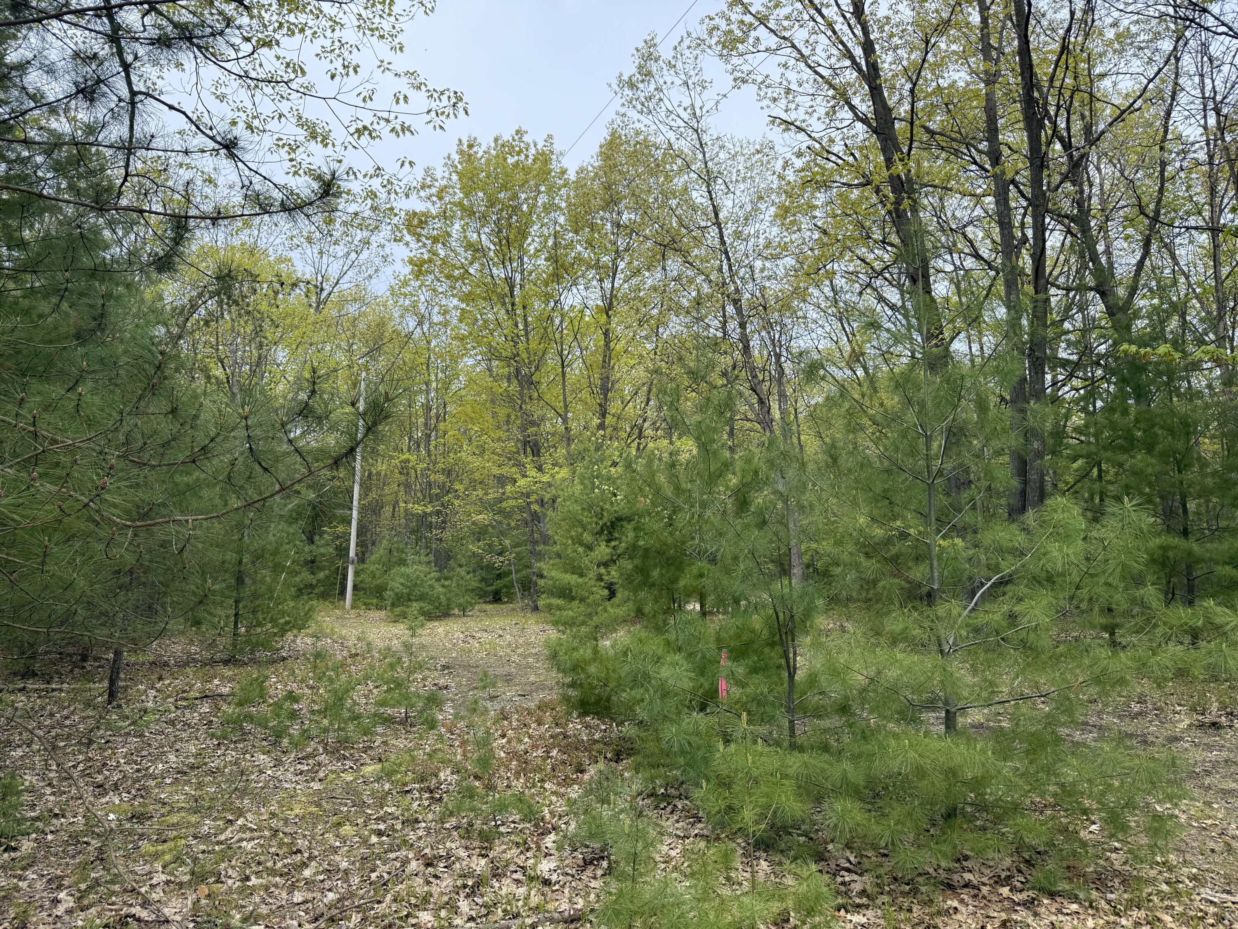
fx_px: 858
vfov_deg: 56.8
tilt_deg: +7.6
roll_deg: +0.3
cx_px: 619
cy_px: 464
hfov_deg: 71.6
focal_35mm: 24
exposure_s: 1/2445
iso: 100
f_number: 1.78
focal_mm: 6.76
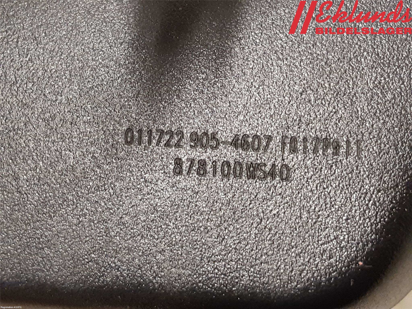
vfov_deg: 53.1
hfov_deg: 67.3
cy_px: 154
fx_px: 309
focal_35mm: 26
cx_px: 206
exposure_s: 1/33
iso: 250
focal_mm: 3.93
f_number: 1.7
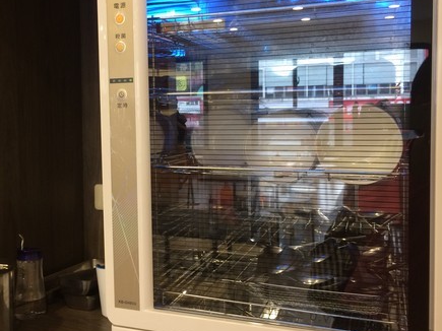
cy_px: 150
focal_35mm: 40
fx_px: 511
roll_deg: -0.5
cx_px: 175
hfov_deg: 46.5
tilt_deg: -1.5
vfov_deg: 35.9
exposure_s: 1/30
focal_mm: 4.15
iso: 125
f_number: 2.2
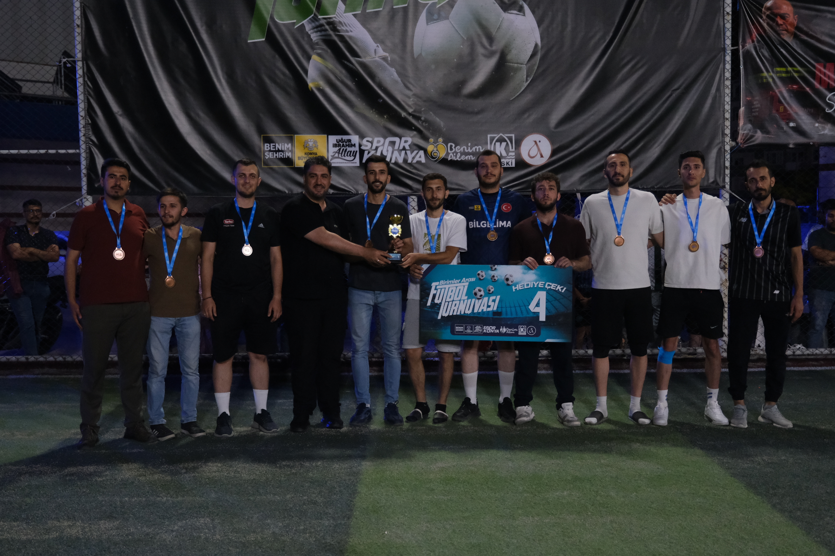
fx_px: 951
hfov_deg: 47.4
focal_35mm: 41
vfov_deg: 32.6
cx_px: 418
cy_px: 278
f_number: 2.8
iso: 5000
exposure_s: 1/200
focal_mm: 27.4
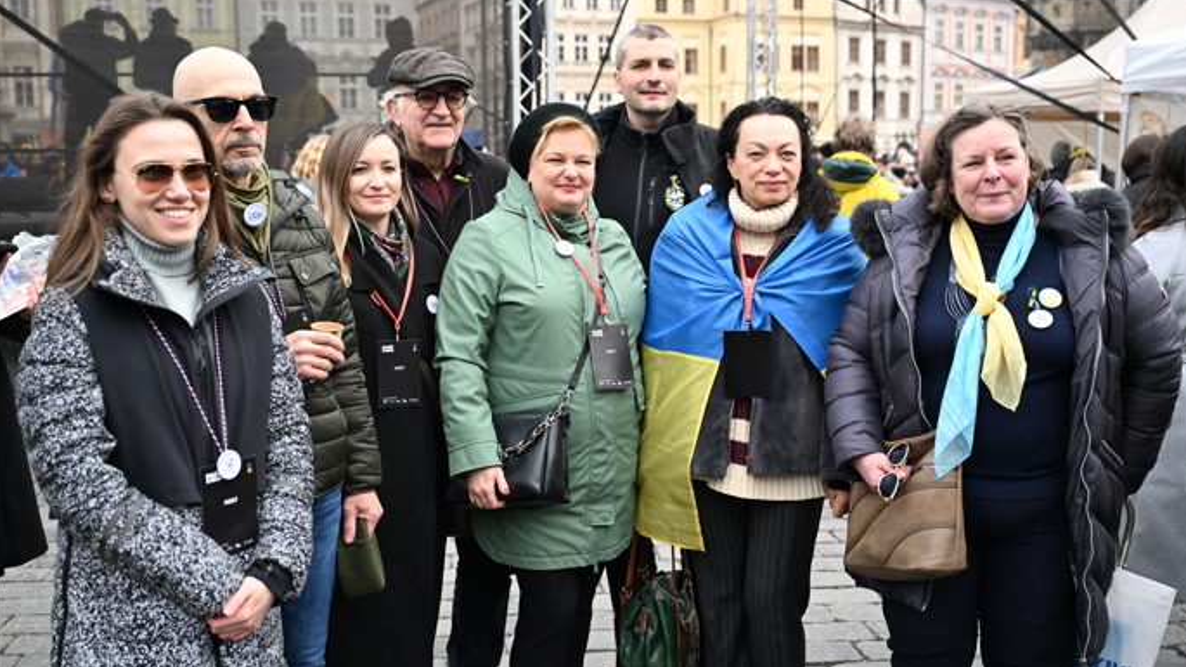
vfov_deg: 31.1
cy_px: 298
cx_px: 590
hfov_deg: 52.8
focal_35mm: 38
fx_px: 1195
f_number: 3.5
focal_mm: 36
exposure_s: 1/1600
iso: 1250
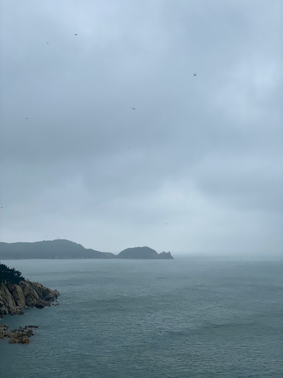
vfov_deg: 36.8
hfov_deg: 28.0
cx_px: 142
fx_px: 567
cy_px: 189
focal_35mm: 52
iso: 20
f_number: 2
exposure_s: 1/737
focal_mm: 6
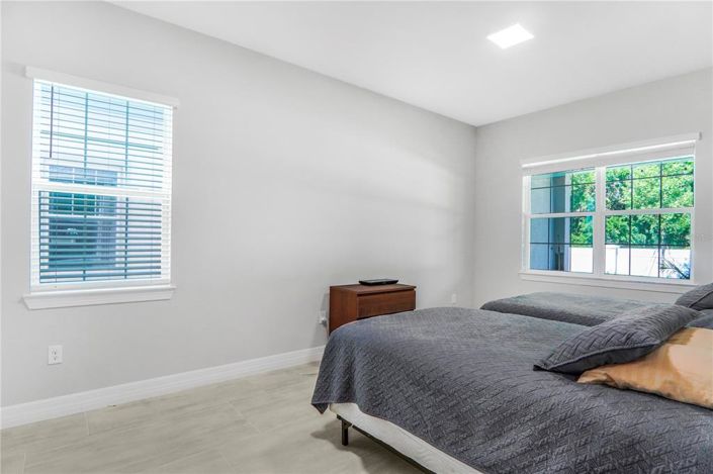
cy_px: 237
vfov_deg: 67.3
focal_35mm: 18
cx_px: 356
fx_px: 356
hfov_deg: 90.0
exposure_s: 1/100
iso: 640
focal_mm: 12
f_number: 3.5
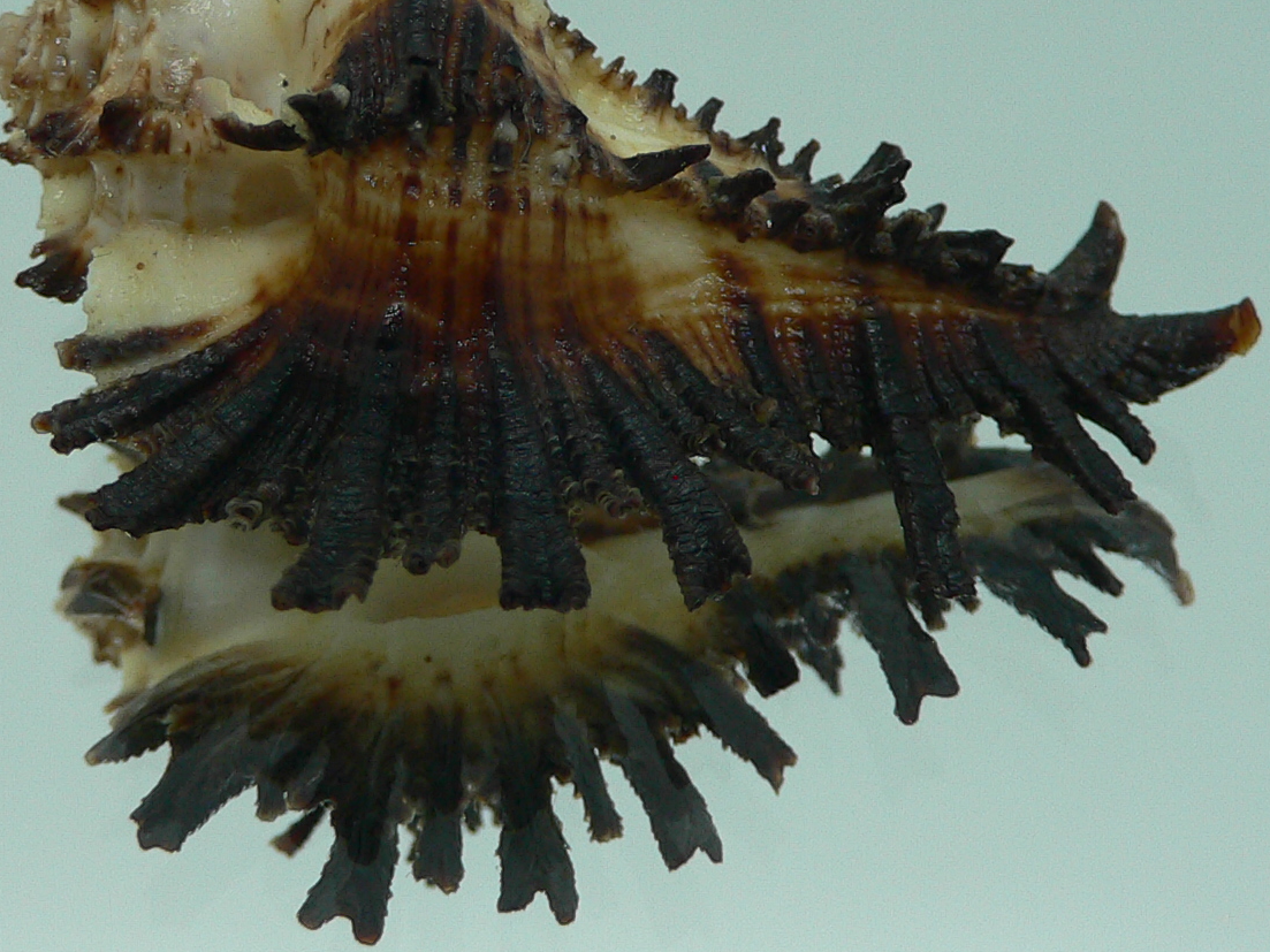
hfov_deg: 30.2
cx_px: 546
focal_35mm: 64
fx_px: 2348
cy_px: 306
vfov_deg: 22.8
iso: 100
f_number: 2.8
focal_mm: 4.6
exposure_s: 1/60
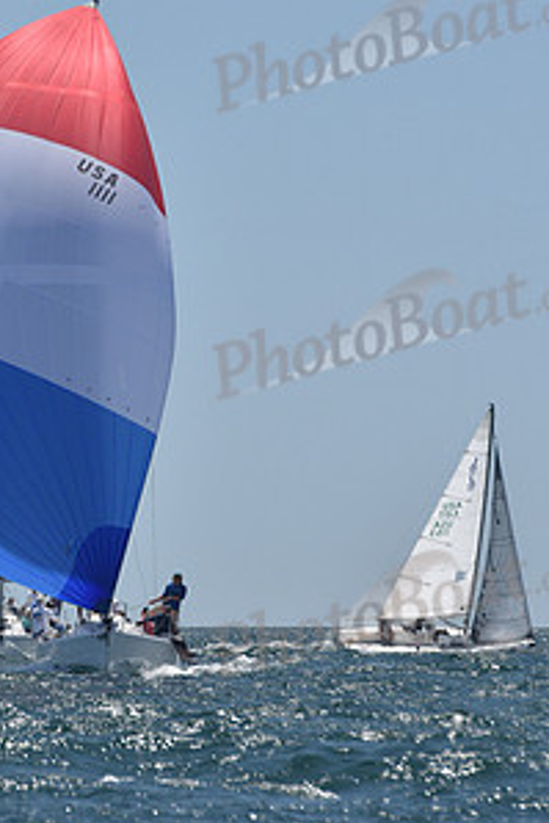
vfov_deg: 5.6
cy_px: 224
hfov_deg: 3.7
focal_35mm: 370
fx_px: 8453
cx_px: 70
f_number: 8
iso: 320
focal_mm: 190
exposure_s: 1/800
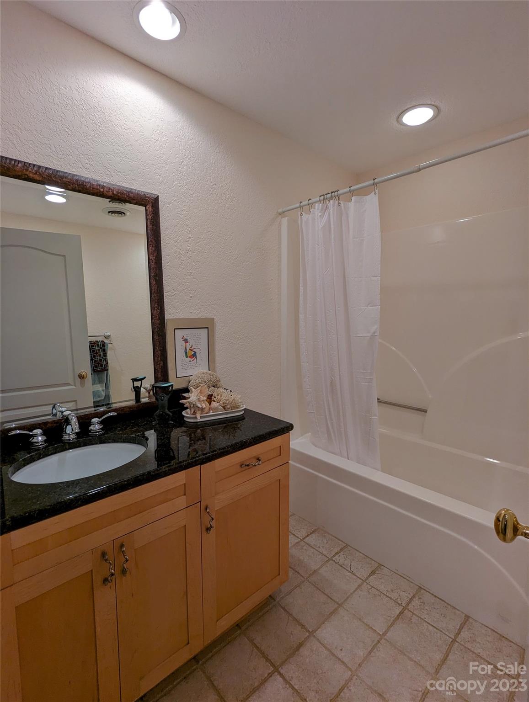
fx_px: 325
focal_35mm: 16
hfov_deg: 78.3
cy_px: 351
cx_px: 264
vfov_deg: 94.4
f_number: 2.2
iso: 57
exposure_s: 1/40
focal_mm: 2.35
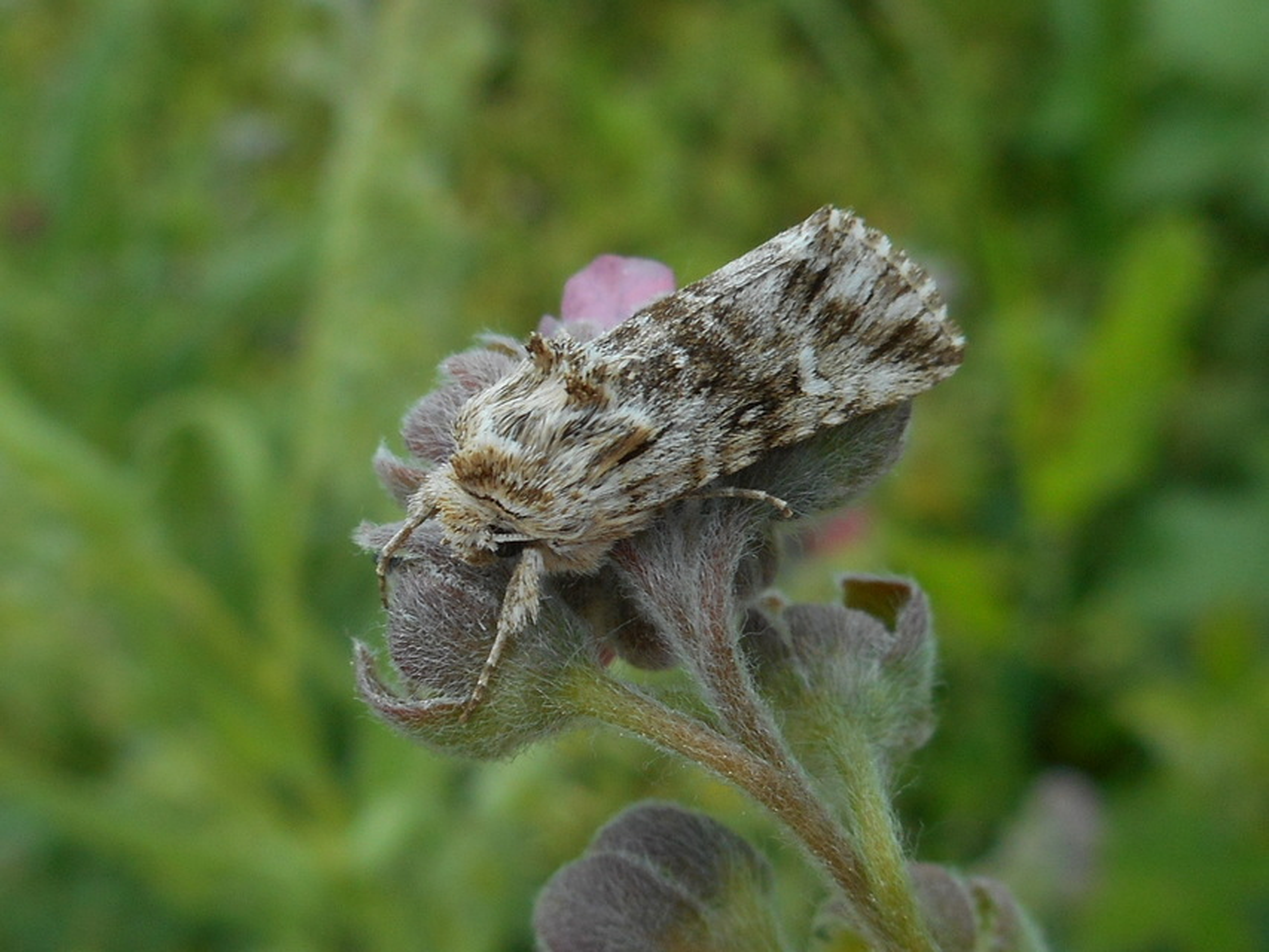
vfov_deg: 41.8
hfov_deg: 54.0
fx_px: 1247
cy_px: 476
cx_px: 634
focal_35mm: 34
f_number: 4.2
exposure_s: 1/200
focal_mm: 6
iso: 80
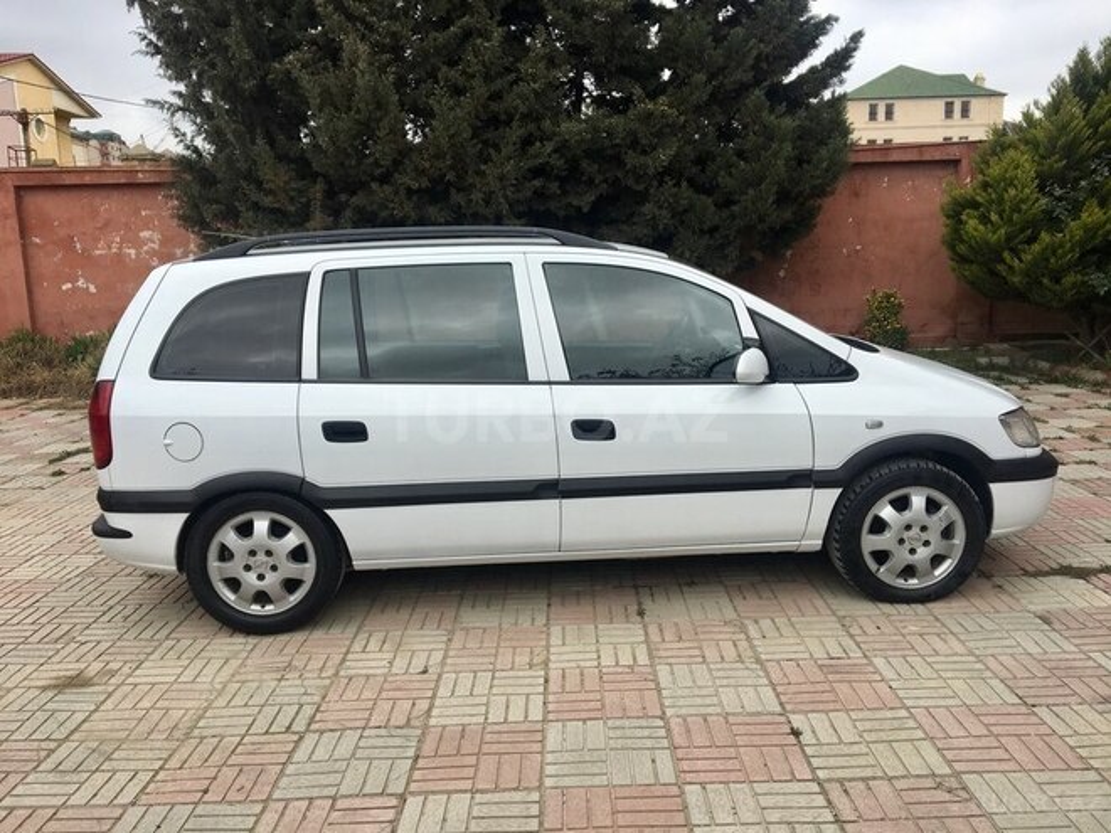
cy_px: 416
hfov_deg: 61.7
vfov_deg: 48.2
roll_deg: +0.9
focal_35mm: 29
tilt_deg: -10.2
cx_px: 556
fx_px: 931
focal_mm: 4.15
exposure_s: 1/732
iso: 25
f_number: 2.2
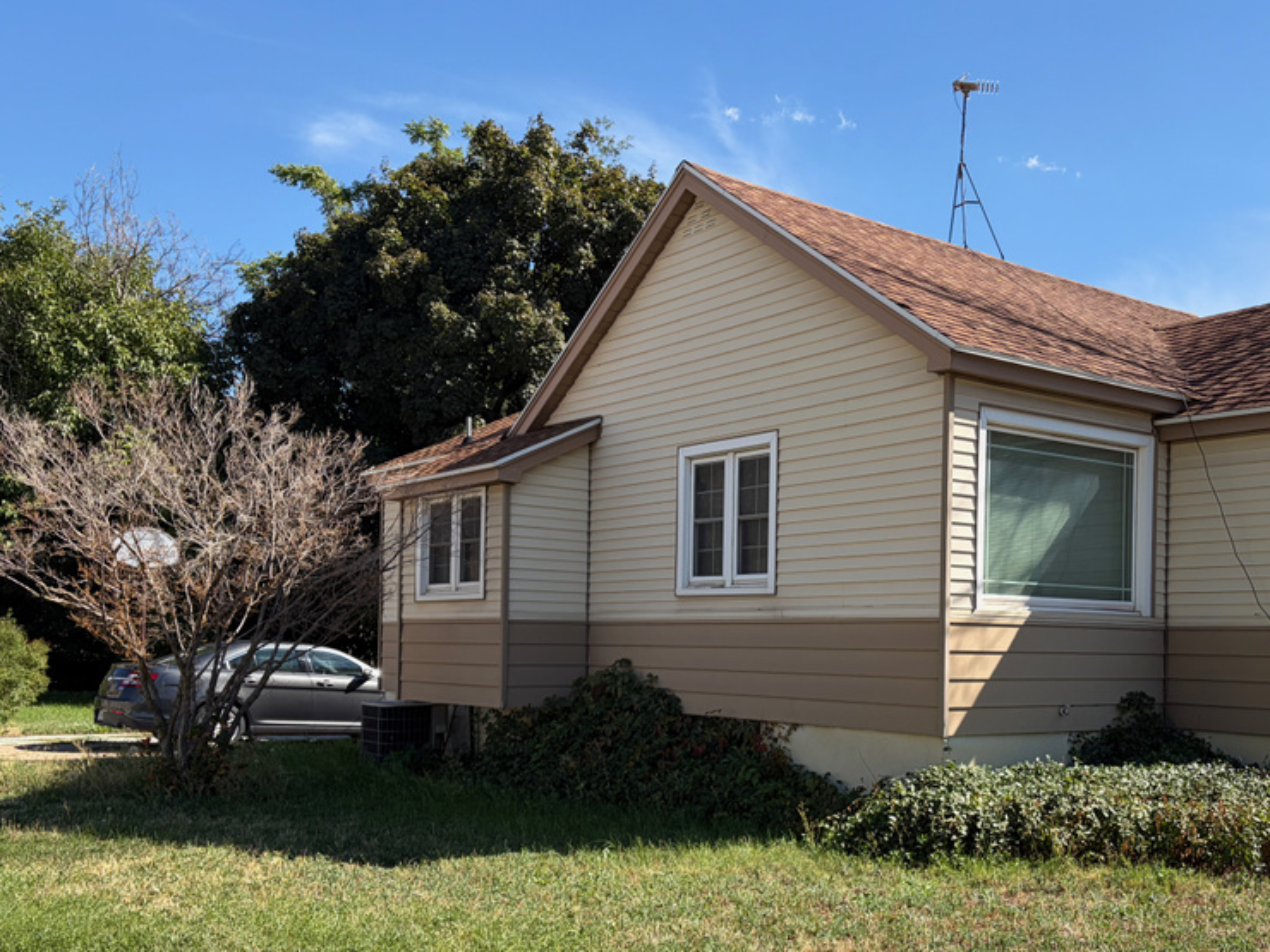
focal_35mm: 36
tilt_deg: +2.0
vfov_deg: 39.3
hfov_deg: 50.9
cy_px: 621
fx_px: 1321
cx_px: 783
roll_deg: -1.1
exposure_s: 1/1901
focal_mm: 5.96
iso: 50
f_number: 1.6
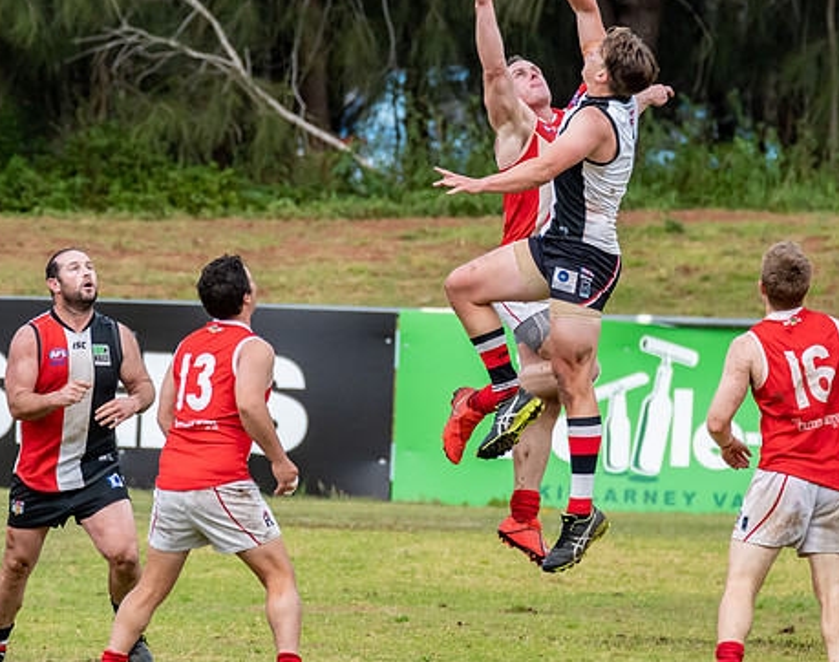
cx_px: 435
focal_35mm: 1102
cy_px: 265
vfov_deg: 1.4
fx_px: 27213
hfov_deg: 1.8
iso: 1250
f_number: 7.1
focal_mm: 500
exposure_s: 1/2000
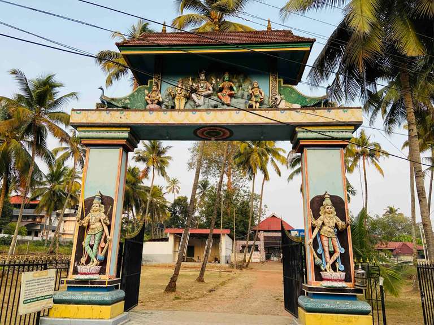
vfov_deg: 53.1
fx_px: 326
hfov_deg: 67.3
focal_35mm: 26
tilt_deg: +14.6
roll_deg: -1.7
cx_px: 217
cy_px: 162
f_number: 1.8
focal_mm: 4.25
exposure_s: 1/307
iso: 32
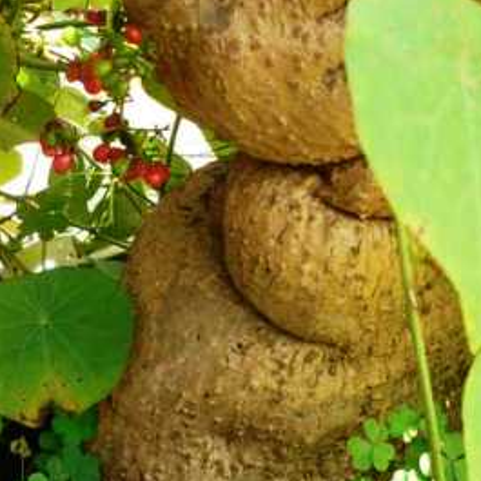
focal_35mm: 60
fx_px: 943
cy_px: 129
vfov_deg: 28.3
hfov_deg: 28.6
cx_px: 221
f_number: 3.3
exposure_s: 1/100
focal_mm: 6
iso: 80
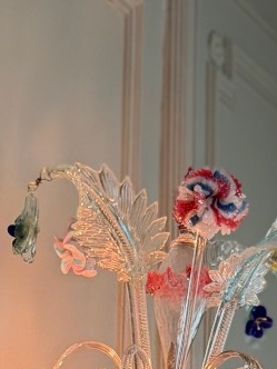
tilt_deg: +10.6
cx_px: 148
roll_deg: -1.0
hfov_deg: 10.2
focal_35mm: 145
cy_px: 512
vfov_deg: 13.0
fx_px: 1547
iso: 125
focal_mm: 6.76
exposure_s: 1/100
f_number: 1.78
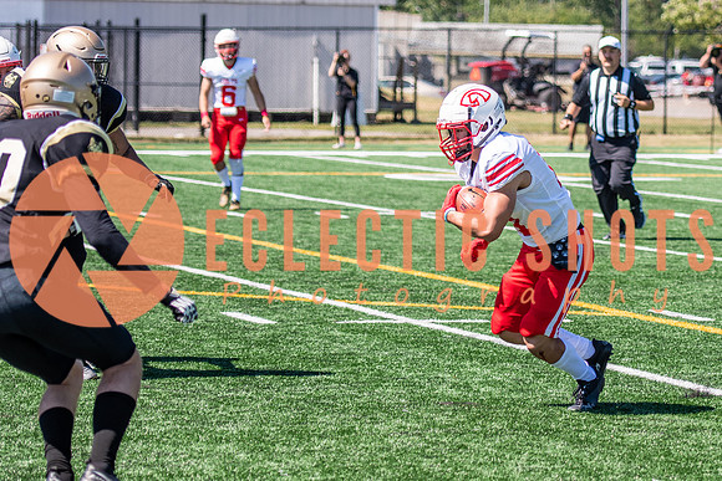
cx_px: 558
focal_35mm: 209
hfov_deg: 9.8
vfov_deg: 6.6
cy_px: 198
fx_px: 4197
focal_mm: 90
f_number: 2.8
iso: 160
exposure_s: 1/1600
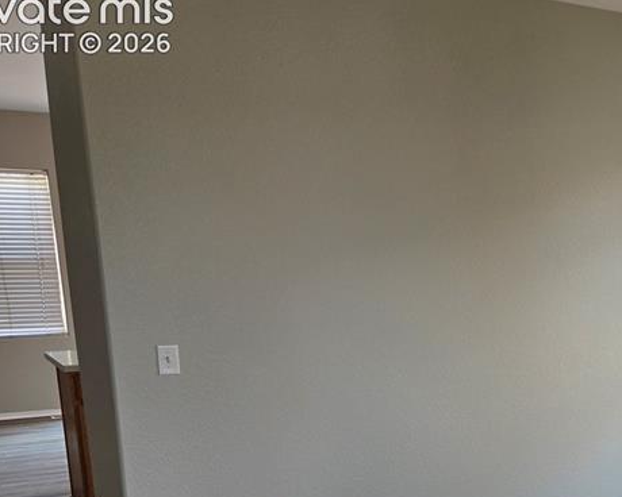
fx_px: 920
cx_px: 602
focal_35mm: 50
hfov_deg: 34.4
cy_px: 452
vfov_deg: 29.0
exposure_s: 1/180
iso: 64
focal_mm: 5.4
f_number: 1.8
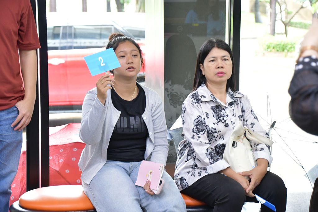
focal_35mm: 97
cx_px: 159
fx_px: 857
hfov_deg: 21.0
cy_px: 106
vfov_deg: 14.1
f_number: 5
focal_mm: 65
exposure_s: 1/80
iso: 3200
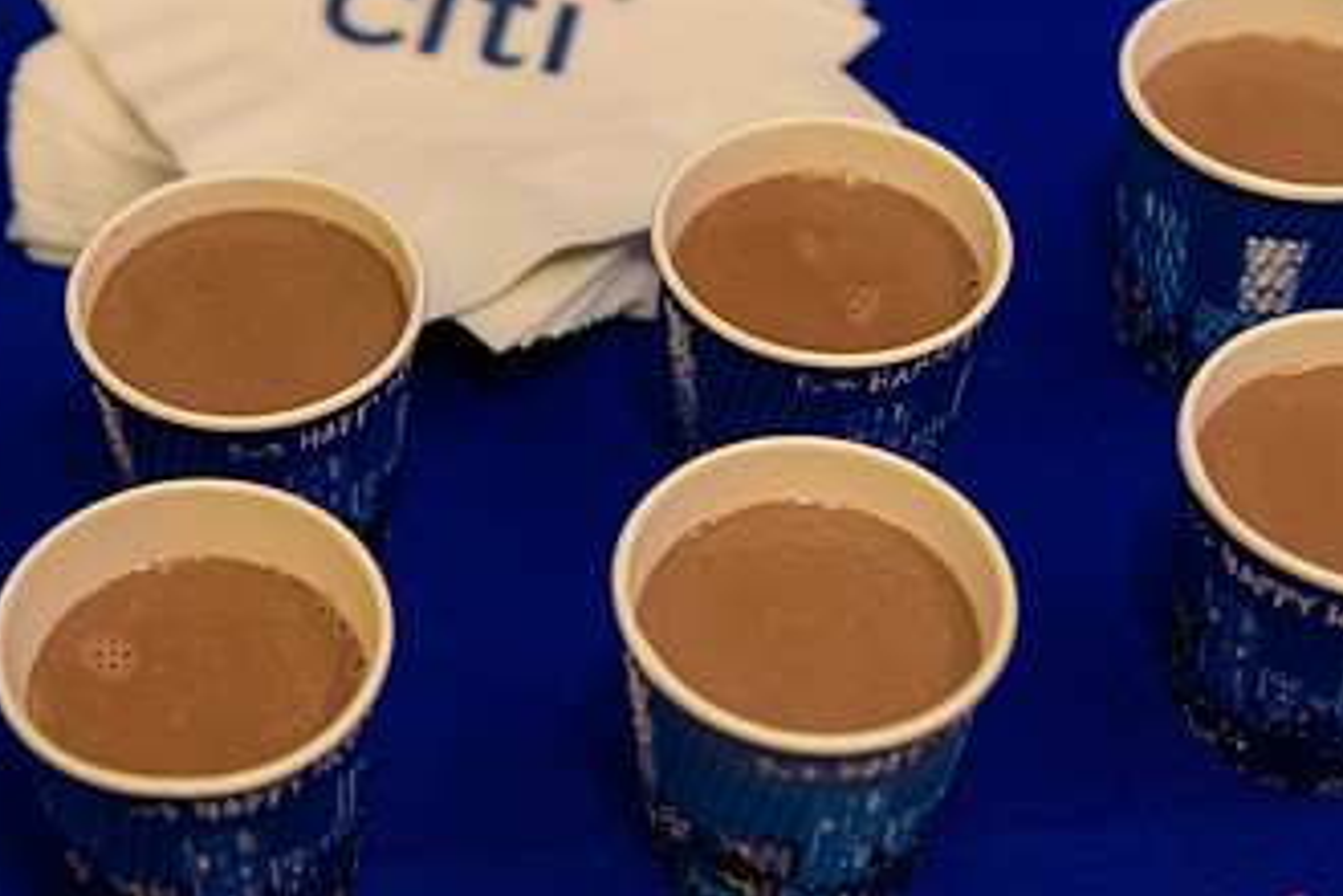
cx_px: 399
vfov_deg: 17.2
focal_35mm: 79
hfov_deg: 25.5
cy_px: 320
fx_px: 2947
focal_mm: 45
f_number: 3.2
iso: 800
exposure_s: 1/125
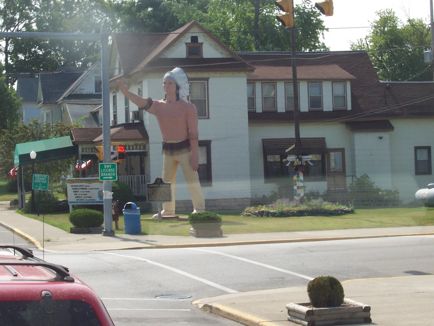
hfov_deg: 17.7
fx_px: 1392
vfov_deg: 13.3
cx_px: 217
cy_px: 163
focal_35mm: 111
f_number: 9.5
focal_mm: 16.8
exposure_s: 1/125
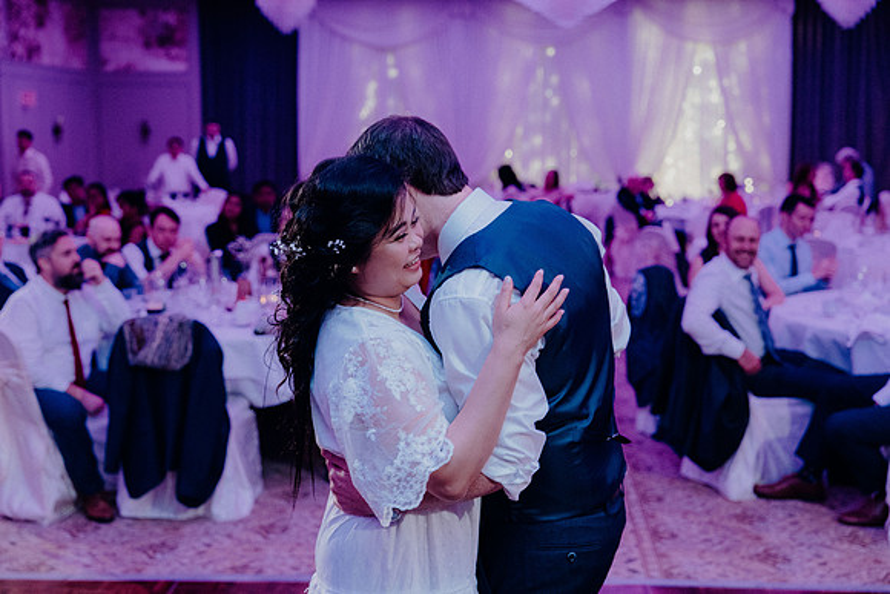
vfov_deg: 27.5
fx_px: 1212
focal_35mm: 49
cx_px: 445
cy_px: 297
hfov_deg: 40.3
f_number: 3.5
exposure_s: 1/160
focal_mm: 49
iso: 3200
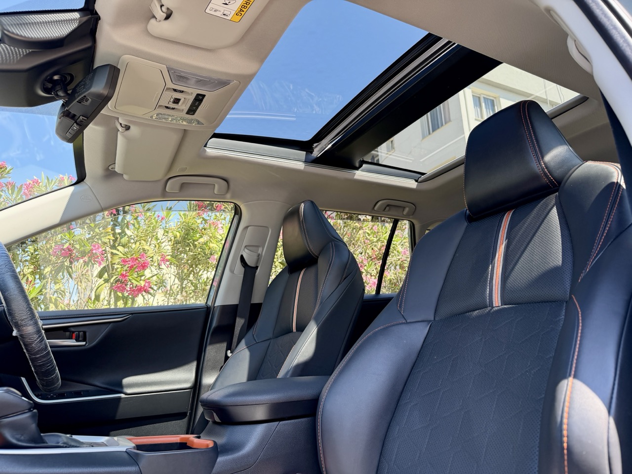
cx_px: 316
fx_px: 438
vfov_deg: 56.8
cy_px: 237
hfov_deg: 71.6
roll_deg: +3.4
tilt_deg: +13.5
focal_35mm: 24
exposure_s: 1/323
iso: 100
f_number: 1.78
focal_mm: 6.76
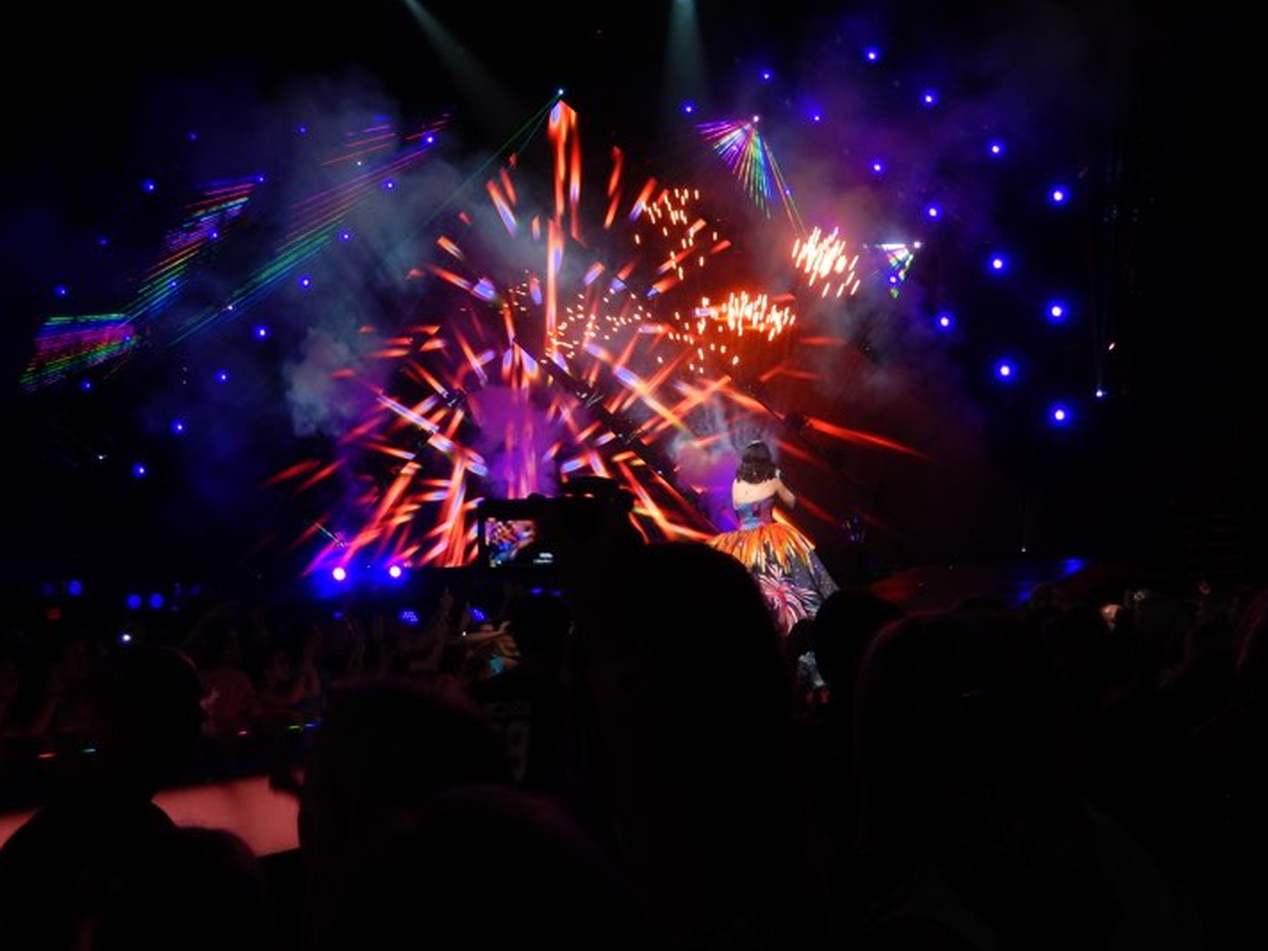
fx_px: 1318
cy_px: 462
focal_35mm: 36
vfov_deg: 39.6
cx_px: 603
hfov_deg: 51.3
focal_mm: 5.7
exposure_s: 1/40
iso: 125
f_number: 3.8
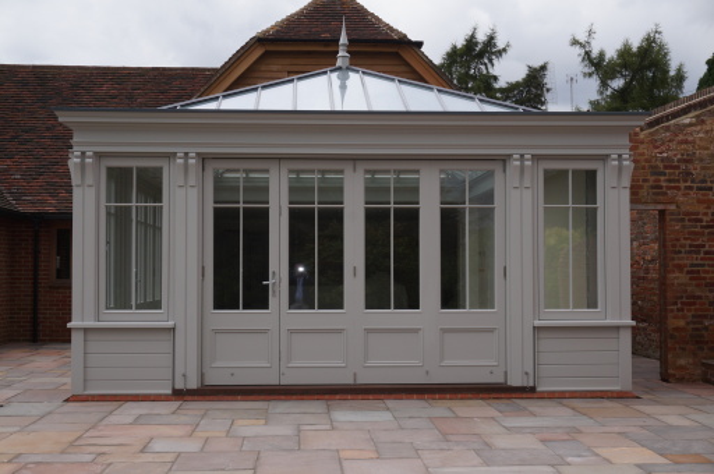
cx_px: 357
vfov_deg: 28.9
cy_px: 237
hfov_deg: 42.4
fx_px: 921
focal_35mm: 46
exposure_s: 1/160
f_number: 10
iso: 200
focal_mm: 31
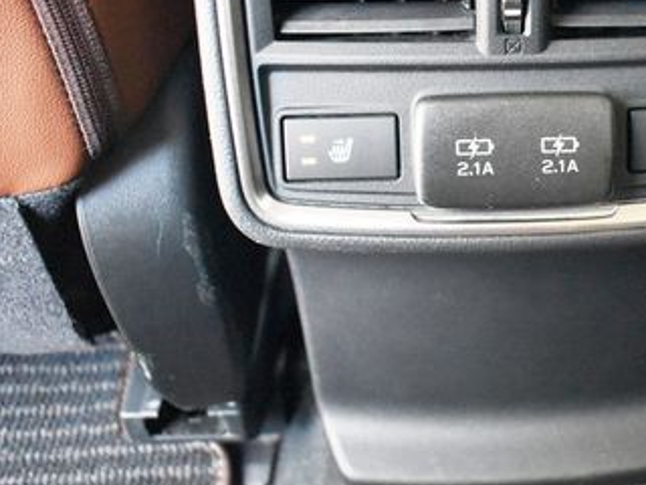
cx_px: 531
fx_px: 970
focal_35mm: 52
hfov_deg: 35.4
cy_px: 122
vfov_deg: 27.6
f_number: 3.5
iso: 4000
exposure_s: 1/125
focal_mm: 18
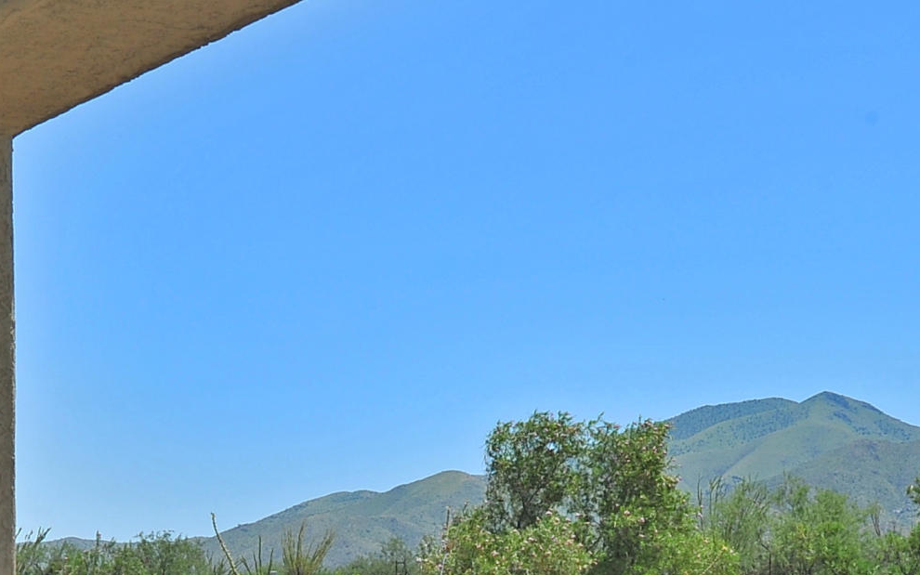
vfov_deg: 11.8
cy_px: 741
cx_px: 341
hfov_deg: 19.2
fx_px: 2708
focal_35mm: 108
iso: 320
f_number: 13
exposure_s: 1/320
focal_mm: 35
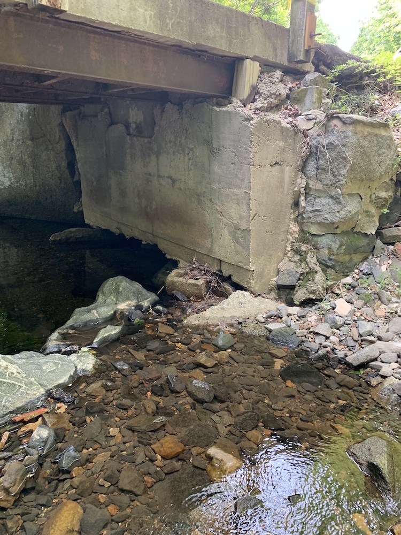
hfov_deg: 53.1
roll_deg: -1.1
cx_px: 200
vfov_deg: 67.3
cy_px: 268
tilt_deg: -19.5
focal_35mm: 26
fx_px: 402
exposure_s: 1/60
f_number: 1.8
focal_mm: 4.25
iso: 250
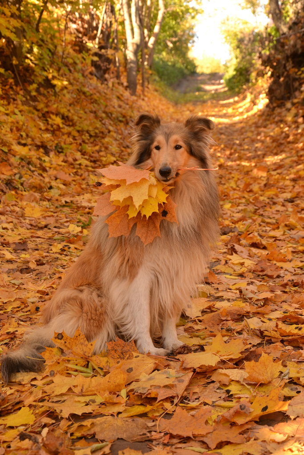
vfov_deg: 29.9
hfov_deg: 20.2
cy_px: 228
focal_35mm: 68
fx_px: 855
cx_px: 152
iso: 400
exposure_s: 1/125
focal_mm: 45
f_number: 6.3
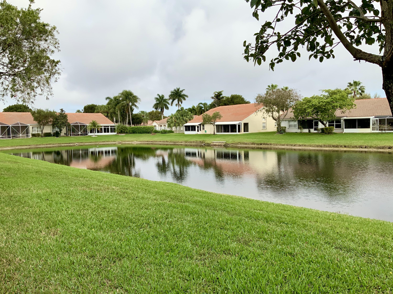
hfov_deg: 61.7
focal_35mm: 29
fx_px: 329
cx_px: 196
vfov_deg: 48.2
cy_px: 147
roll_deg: +1.5
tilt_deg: -3.2
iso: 16
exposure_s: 1/1412
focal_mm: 3
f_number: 1.8
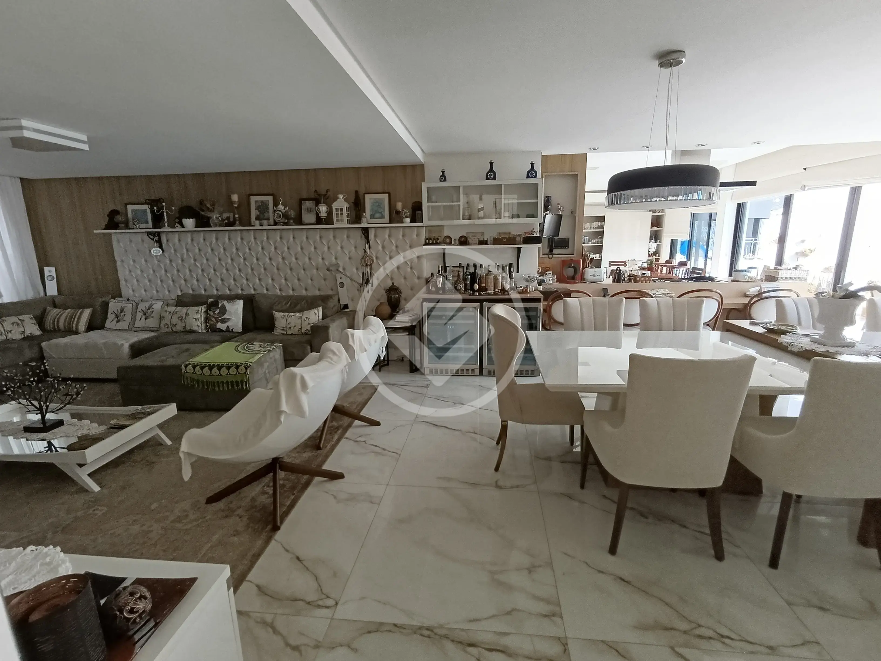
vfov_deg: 78.1
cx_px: 440
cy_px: 330
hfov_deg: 94.5
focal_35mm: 16
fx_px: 407
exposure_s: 1/120
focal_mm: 1.65
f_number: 2.2
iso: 200
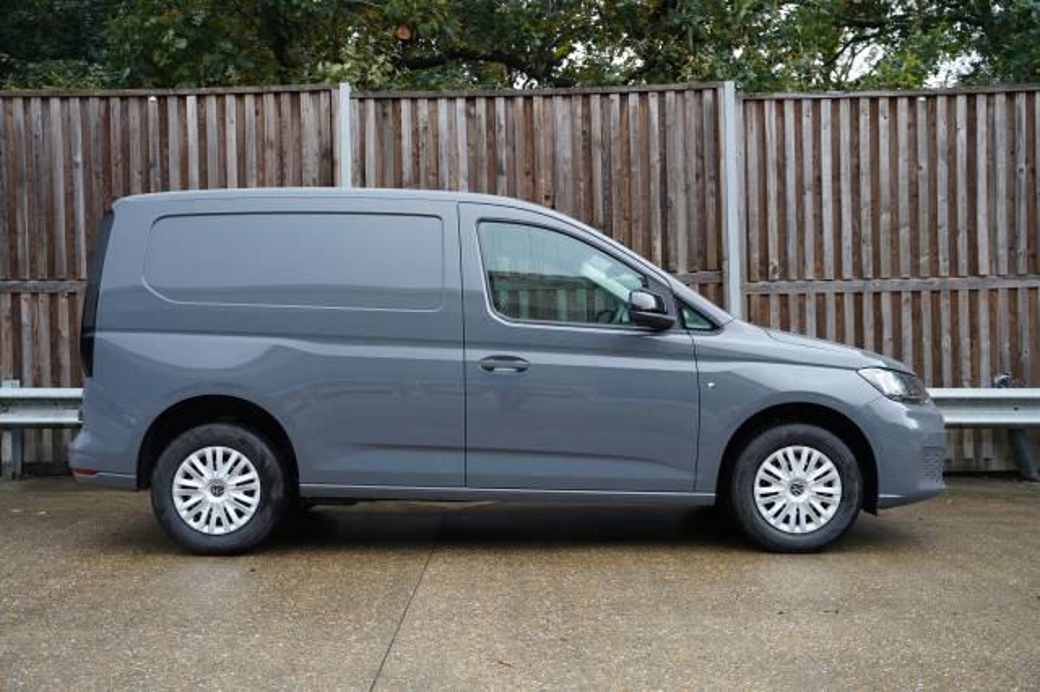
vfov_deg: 35.3
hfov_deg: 51.1
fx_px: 1089
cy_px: 346
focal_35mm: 38
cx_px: 520
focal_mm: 37.7
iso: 640
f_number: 4
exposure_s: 1/160
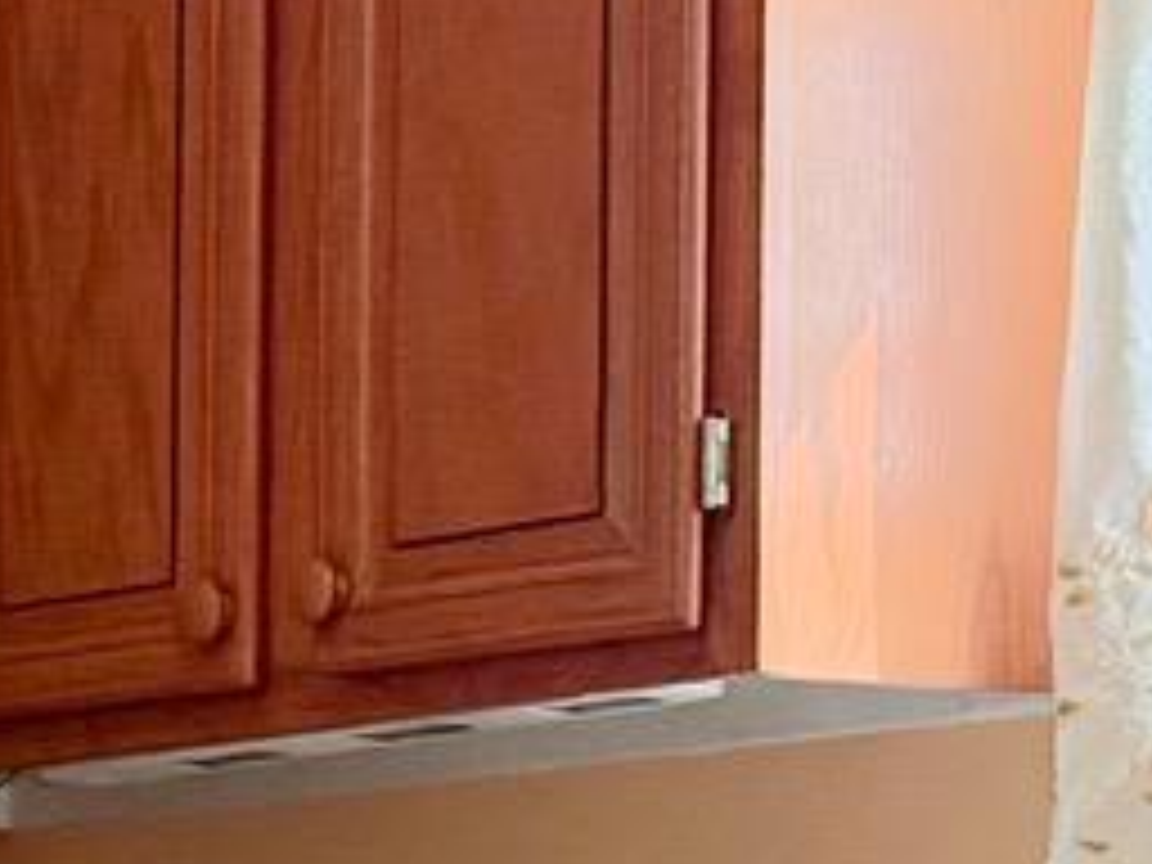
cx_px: -778
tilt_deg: -1.0
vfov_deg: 7.6
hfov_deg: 9.9
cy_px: 1382
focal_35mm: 192
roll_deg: -0.1
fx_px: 6390
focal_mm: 6.76
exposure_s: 1/120
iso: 320
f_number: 1.78
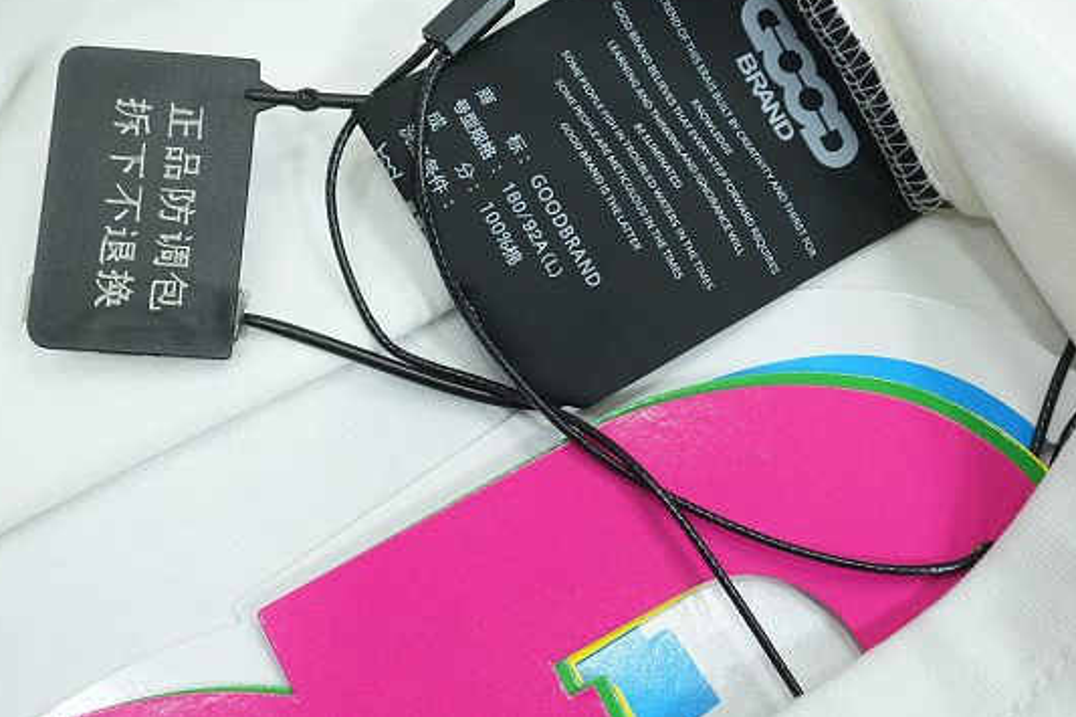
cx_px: 583
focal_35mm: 54
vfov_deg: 24.8
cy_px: 185
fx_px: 1613
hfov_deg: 36.9
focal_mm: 24
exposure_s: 1/160
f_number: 8
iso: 1000
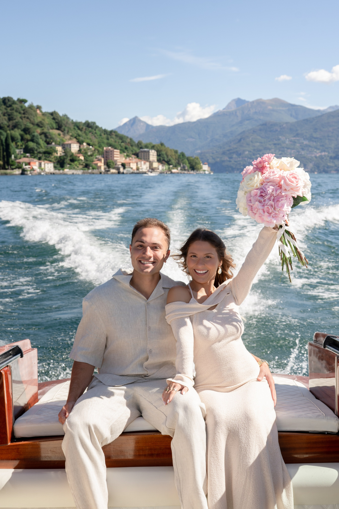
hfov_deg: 37.9
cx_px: 170
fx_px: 494
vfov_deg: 54.4
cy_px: 254
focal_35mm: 35
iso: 100
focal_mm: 35
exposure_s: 1/250
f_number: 7.1
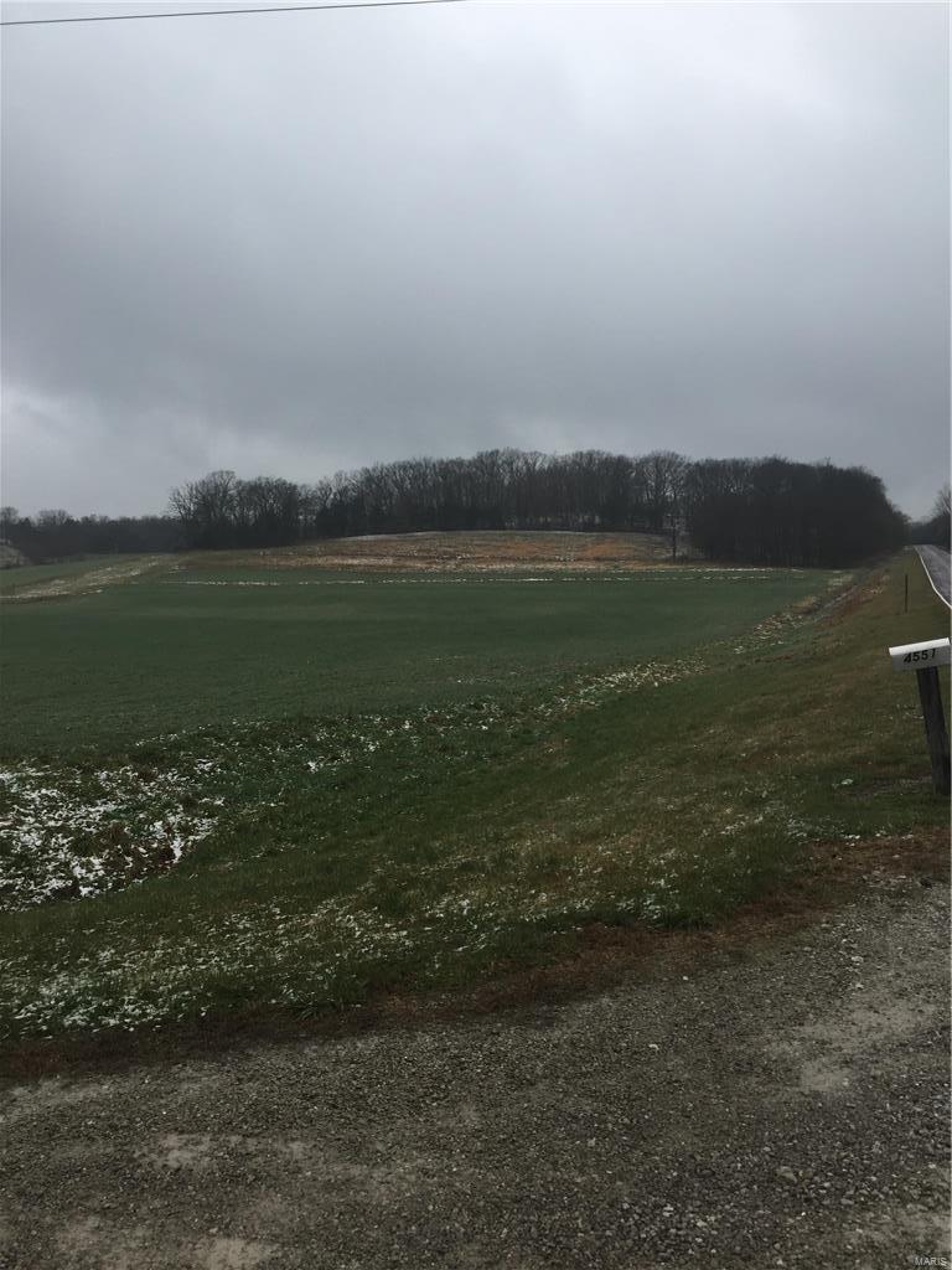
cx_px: 476
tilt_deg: -1.2
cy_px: 635
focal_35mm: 29
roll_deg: +0.6
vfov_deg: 61.7
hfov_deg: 48.2
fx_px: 1063
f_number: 2.2
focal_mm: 4.15
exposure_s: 1/824
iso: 32
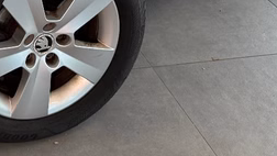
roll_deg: -0.2
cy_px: -129
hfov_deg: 23.8
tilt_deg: -19.0
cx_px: -36
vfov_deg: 13.1
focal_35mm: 83
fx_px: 610
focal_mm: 6.76
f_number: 1.78
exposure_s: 1/100
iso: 160
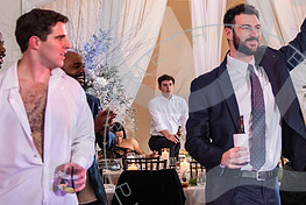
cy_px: 46
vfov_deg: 14.1
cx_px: 282
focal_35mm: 97
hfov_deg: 20.5
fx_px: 825
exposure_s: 1/125
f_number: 2.8
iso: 1600
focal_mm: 44
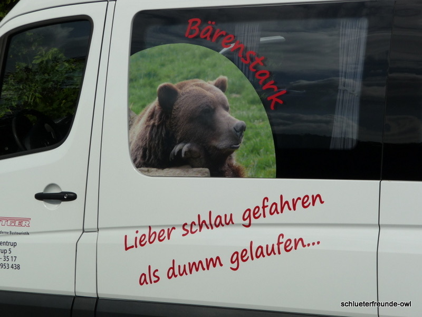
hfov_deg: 13.4
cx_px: 211
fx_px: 1792
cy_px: 158
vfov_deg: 10.1
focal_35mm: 147
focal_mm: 25.2
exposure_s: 1/320
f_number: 11
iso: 100
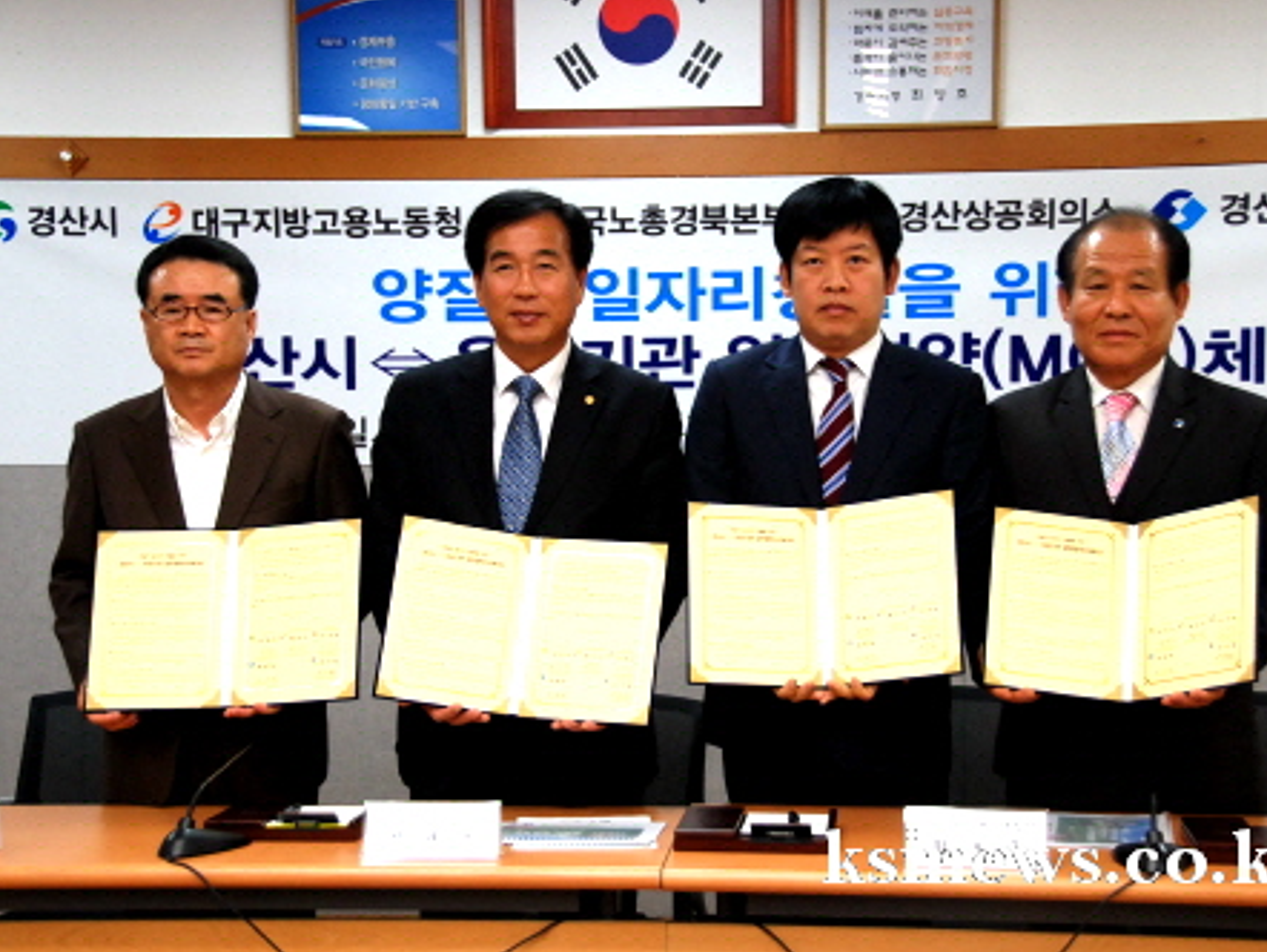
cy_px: 476
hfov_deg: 31.2
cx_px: 662
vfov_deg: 23.7
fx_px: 2271
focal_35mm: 62
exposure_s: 1/100
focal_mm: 38
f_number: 5
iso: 800
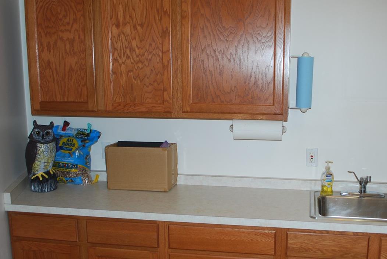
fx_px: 441
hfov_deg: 47.0
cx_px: 235
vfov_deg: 32.6
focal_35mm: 41
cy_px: 156
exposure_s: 1/60
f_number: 3.5
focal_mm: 18
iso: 200
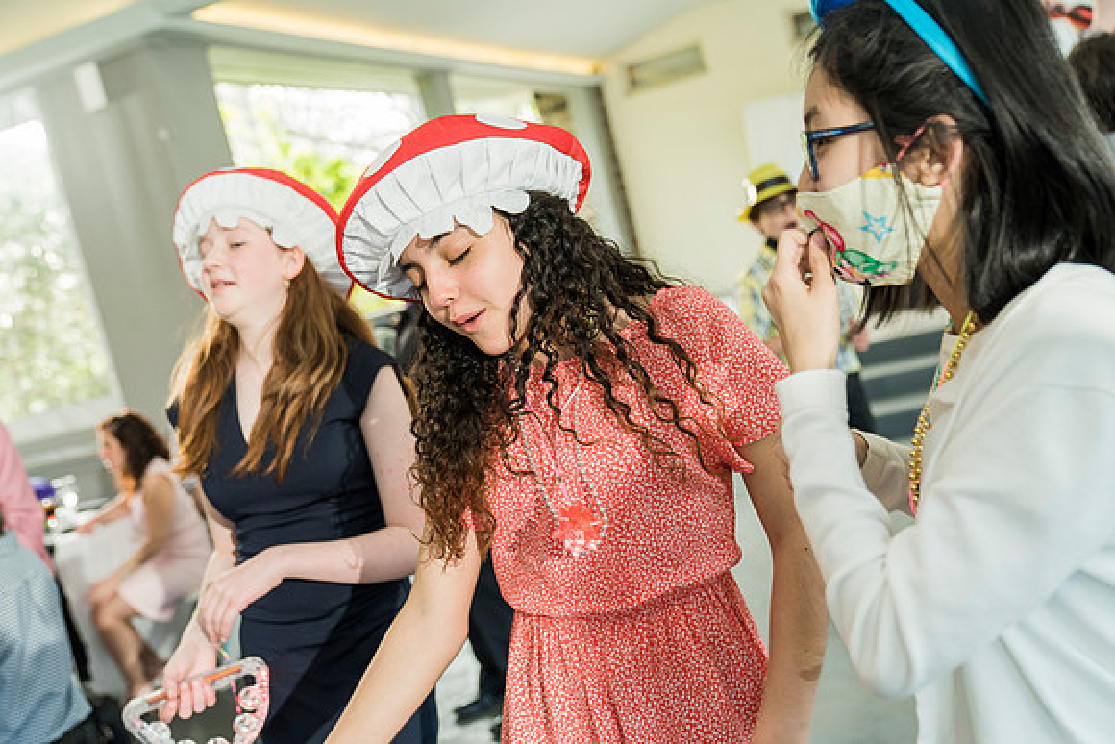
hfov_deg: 49.5
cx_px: 558
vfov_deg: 34.2
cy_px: 372
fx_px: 1208
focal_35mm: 39
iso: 1250
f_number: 3.5
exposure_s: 1/200
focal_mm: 39
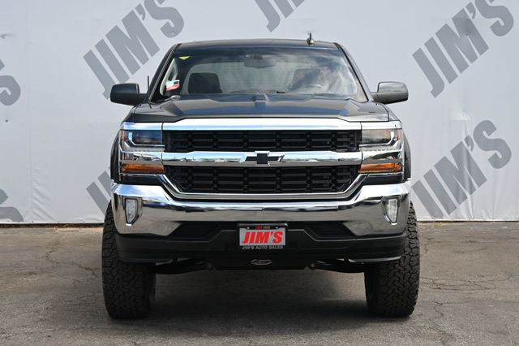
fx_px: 1016
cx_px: 260
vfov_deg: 19.3
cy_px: 173
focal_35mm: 70
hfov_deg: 28.7
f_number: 6
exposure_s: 1/250
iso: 250
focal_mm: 47
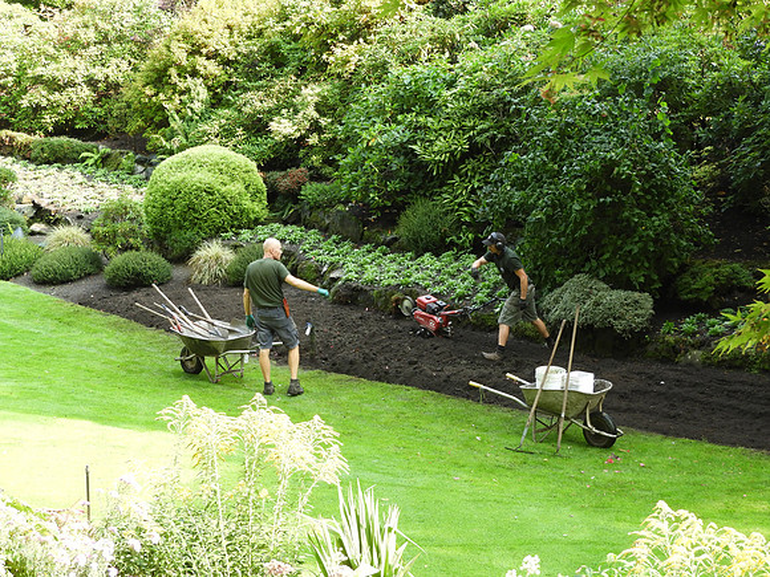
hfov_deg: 23.0
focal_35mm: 85
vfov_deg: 17.4
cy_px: 288
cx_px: 385
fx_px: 1891
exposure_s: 1/60
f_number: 4.5
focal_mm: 15.2
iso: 180
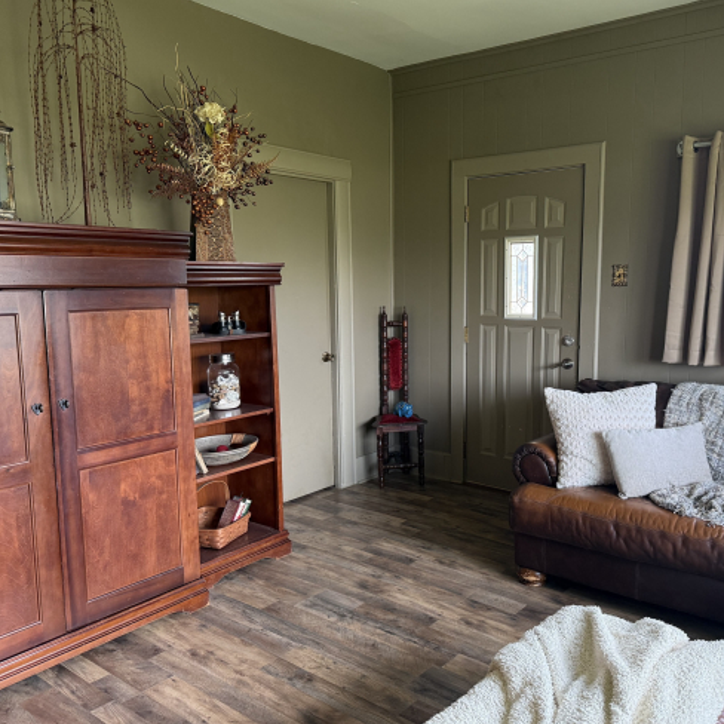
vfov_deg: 55.6
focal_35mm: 29
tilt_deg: -7.0
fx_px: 686
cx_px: 434
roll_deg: -0.1
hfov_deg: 55.2
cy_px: 359
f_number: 1.78
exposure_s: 1/68
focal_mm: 6.76
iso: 200
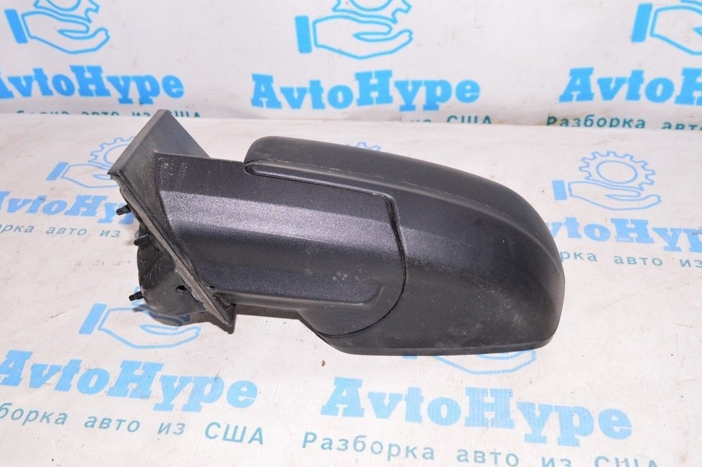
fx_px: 712
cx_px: 347
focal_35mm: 37
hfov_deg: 52.5
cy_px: 230
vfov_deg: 36.3
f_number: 8
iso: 1600
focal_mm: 23
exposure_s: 1/200
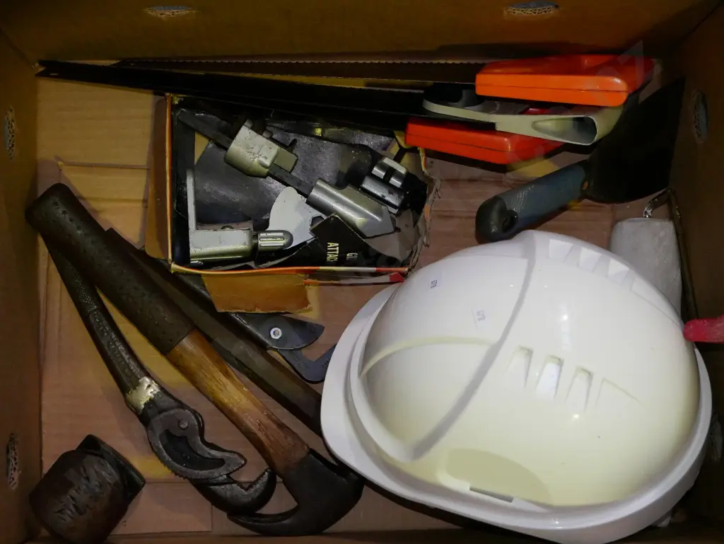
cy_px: 272
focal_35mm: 64
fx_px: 1339
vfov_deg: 22.9
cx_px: 362
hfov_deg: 30.3
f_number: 5.6
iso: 3200
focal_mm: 32
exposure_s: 1/160
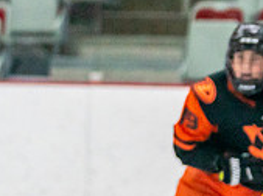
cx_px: 373
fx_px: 4564
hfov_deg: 3.3
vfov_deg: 2.5
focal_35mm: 602
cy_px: 296
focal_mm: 128
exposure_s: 1/1250
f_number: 2.8
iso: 3200
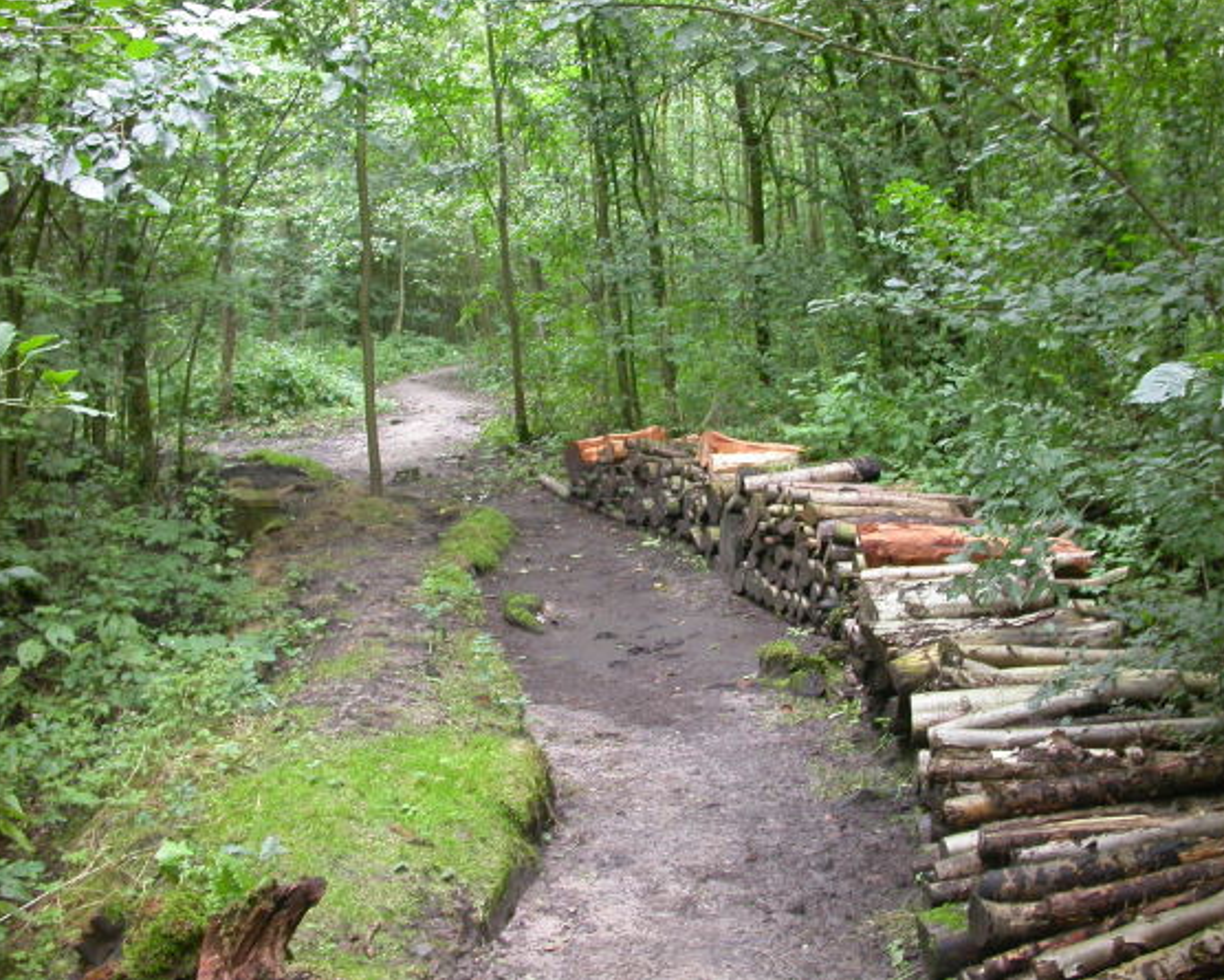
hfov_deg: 45.8
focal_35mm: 40
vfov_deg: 37.3
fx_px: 1449
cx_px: 641
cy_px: 487
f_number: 2.6
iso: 100
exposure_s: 1/14.3
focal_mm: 7.85
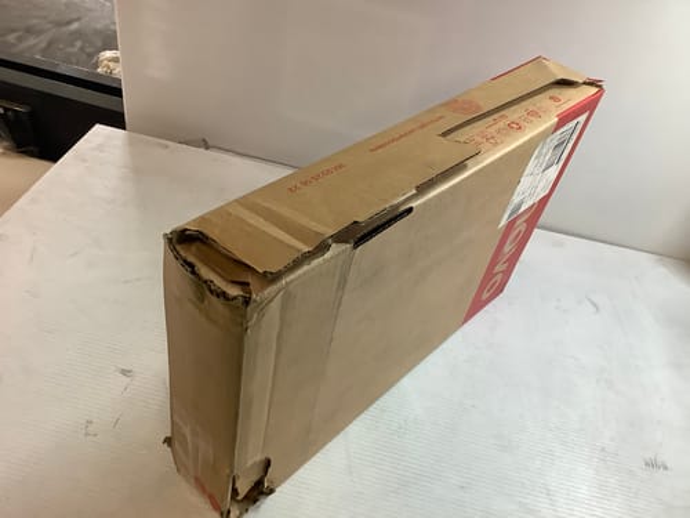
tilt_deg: -42.2
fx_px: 618
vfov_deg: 45.4
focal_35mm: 31
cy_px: 259
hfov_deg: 58.4
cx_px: 345
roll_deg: -8.7
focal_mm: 3.3
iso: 125
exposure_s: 1/50
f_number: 2.4
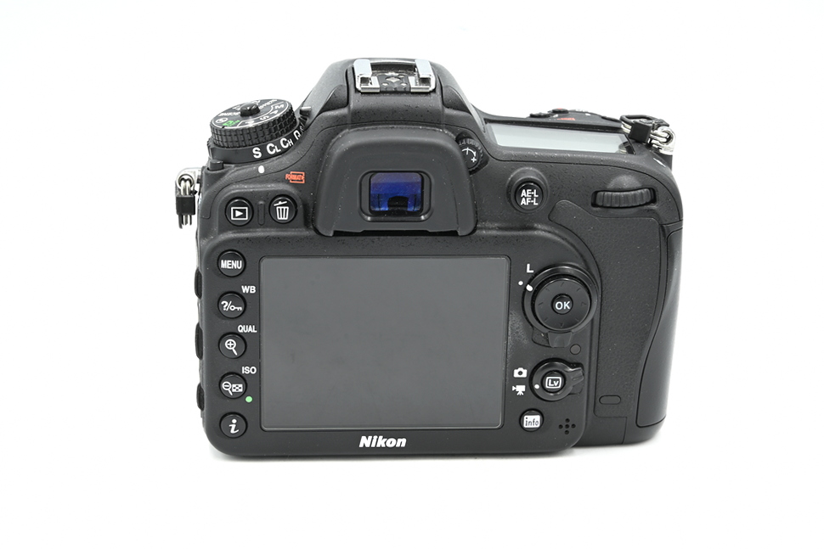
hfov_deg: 27.0
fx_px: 1717
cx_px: 412
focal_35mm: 75
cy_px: 274
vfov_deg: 18.2
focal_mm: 75
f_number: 13
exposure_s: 1/20
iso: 200
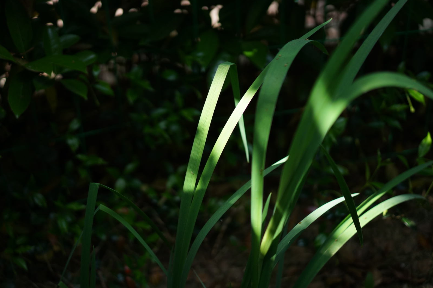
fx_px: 674
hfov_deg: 35.6
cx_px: 215
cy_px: 146
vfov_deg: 24.2
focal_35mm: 56
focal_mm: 55
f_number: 1.8
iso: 800
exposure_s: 1/5000
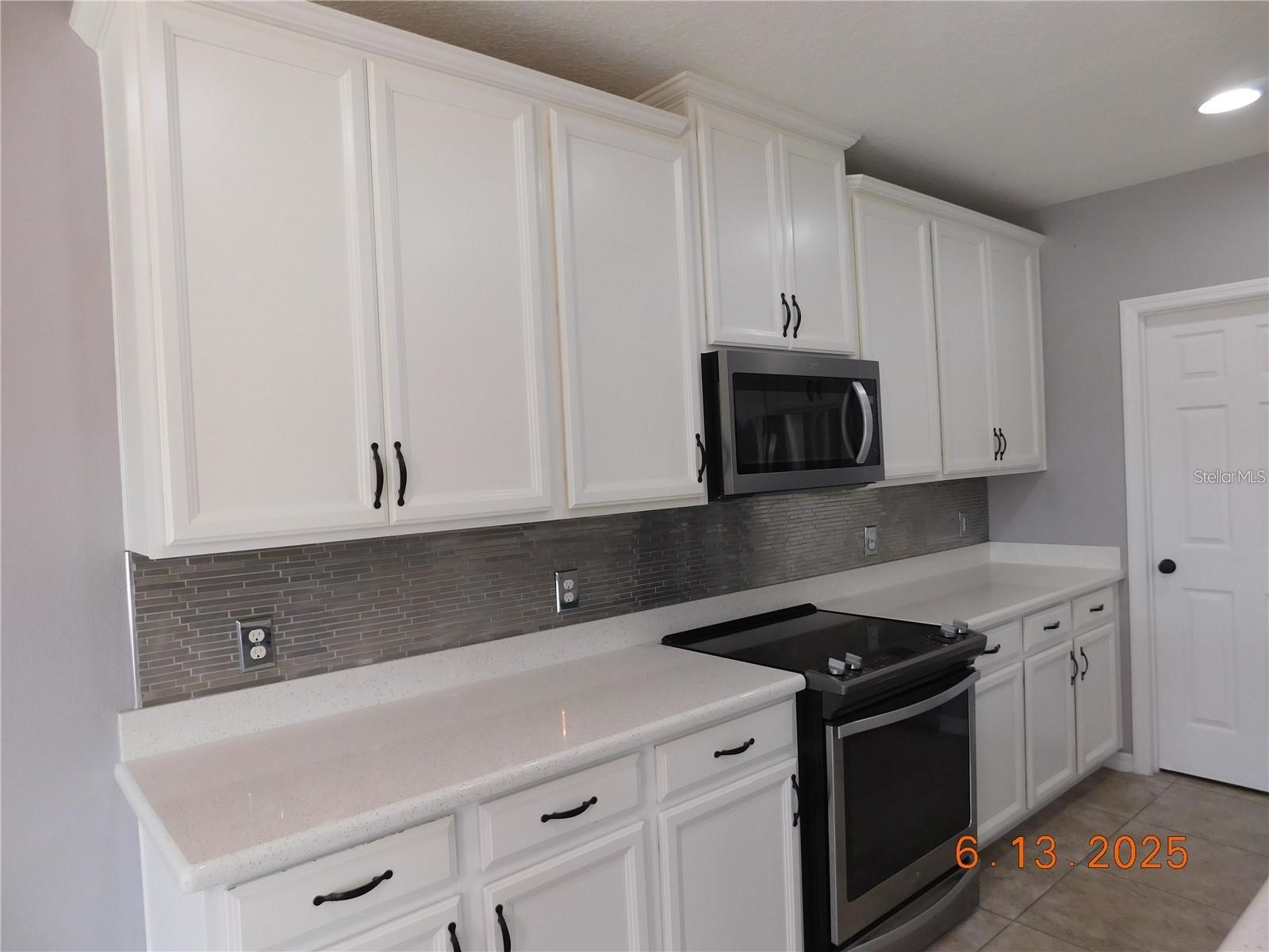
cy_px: 476
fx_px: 843
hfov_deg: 73.9
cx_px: 634
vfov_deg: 58.9
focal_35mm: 23
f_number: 3
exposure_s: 1/60
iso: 125
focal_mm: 4
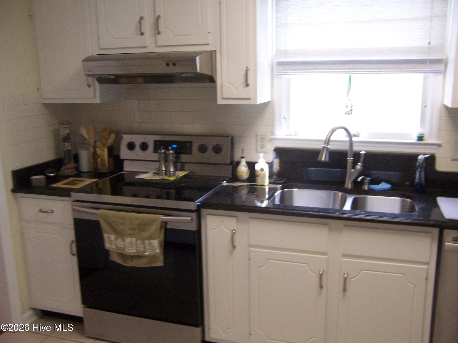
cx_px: 229
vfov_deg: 42.9
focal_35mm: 33
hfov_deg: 55.4
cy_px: 172
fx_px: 437
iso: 140
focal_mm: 5.5
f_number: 3.4
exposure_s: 1/30
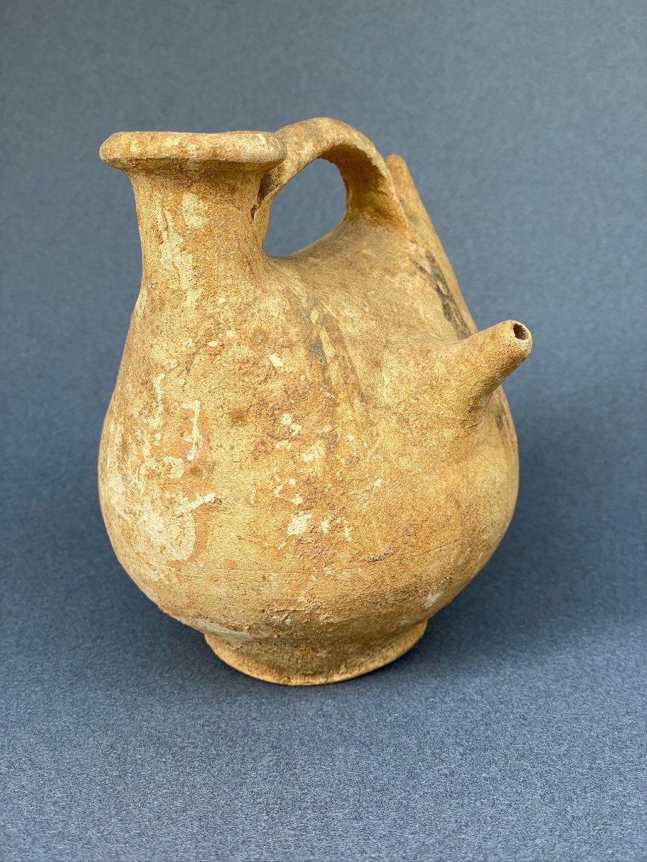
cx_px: 324
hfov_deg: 28.0
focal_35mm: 52
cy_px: 431
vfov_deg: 36.8
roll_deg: +0.9
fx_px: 1296
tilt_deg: -14.3
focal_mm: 6
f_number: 2
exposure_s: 1/192
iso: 25
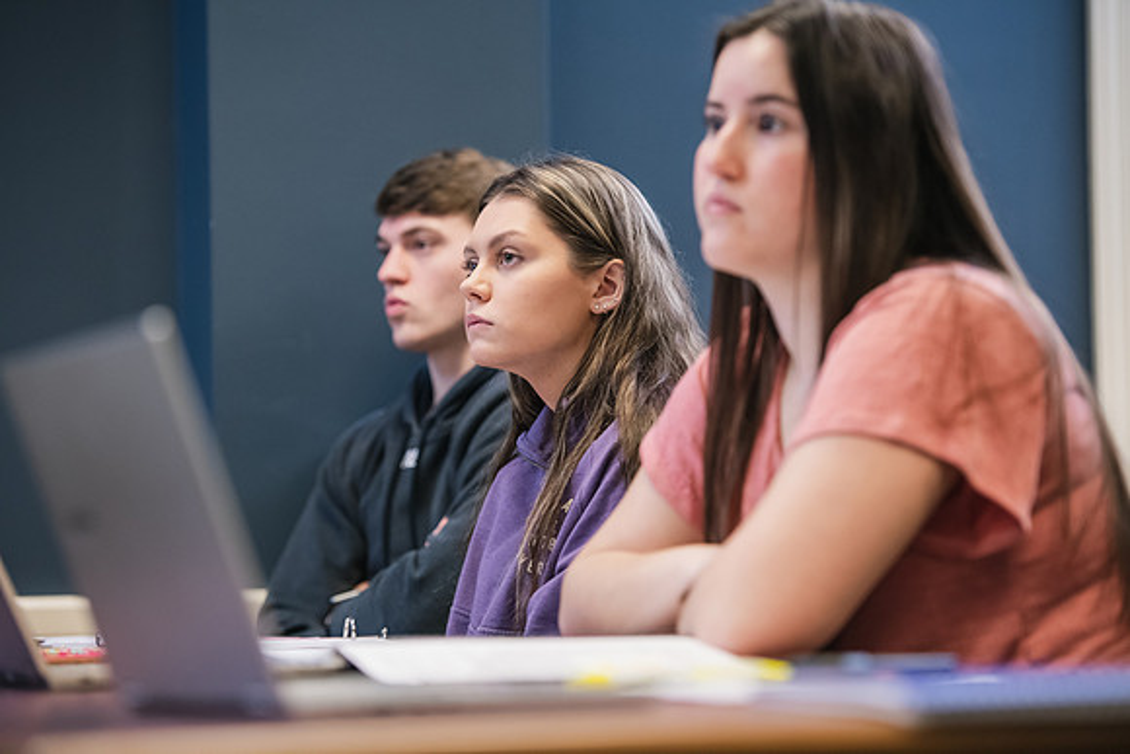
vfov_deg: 11.4
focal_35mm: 120
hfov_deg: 17.1
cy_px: 377
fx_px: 3767
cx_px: 565
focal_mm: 120
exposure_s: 1/200
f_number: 3.2
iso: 1600
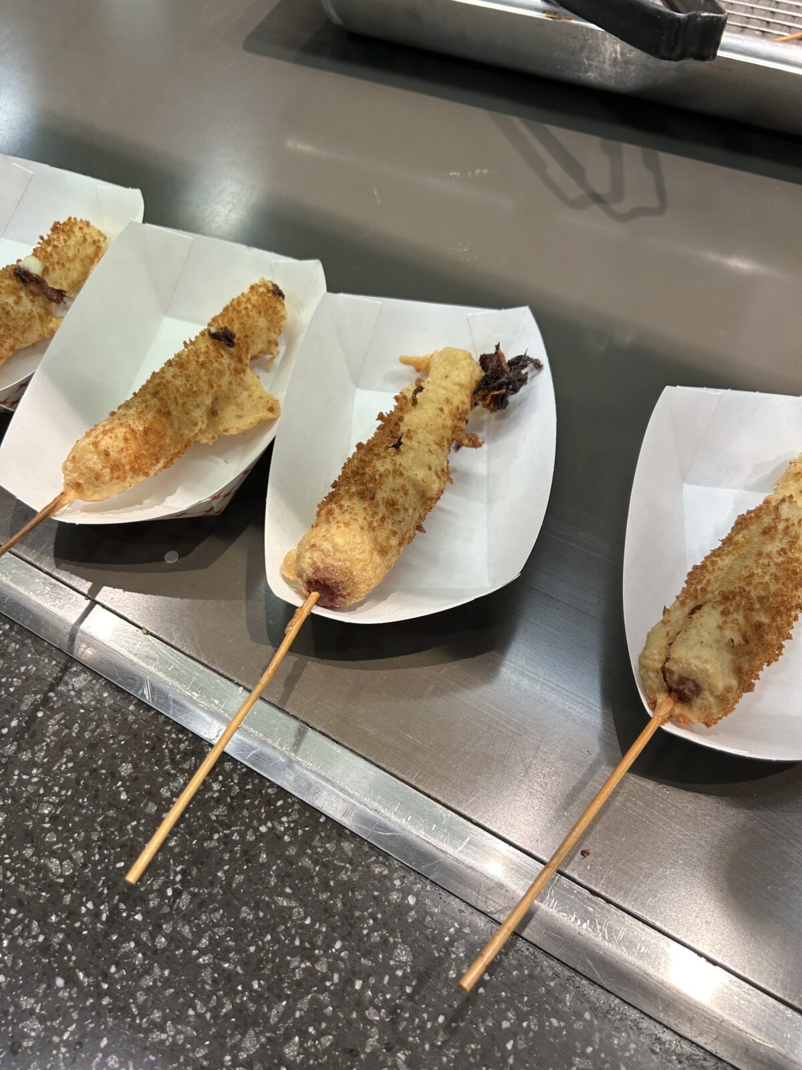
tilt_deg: -58.7
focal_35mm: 26
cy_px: 535
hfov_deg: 53.1
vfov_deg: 67.3
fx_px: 803
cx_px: 401
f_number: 1.5
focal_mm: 5.7
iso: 64
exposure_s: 1/120
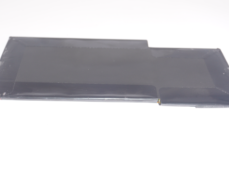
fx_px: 377
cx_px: 105
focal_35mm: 57
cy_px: 92
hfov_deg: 33.8
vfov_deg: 25.7
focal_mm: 30
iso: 250
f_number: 5.6
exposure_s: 1/100
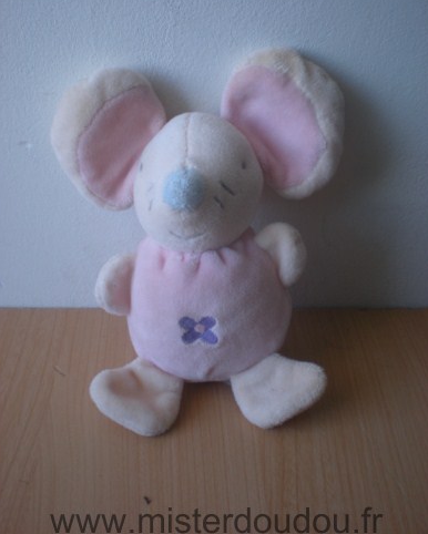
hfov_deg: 37.4
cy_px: 255
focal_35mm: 40
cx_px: 215
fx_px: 633
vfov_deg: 45.8
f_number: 3.1
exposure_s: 1/58.6
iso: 108
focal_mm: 6.3
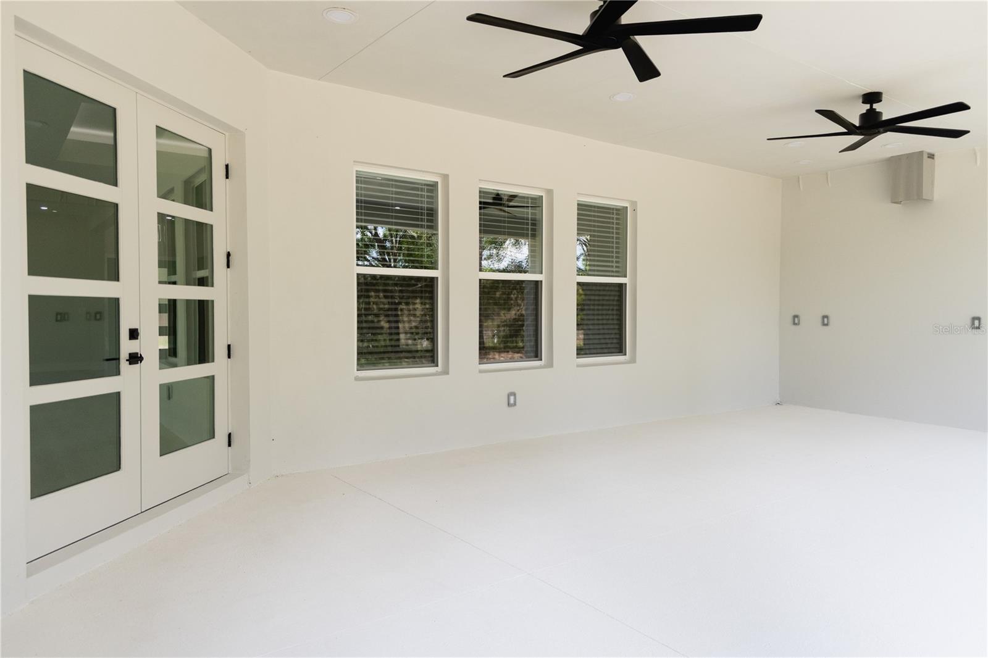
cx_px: 494
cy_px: 329
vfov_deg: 53.1
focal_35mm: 24
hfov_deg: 73.8
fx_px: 658
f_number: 3.5
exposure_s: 1/250
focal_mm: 16
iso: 400
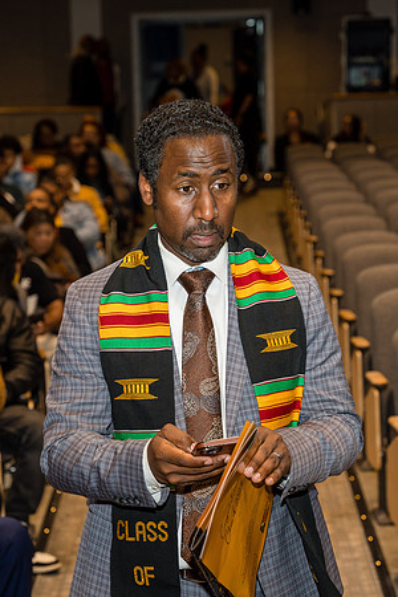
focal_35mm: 94
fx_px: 1555
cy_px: 298
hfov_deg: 14.6
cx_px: 192
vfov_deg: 21.7
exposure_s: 1/250
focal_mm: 62.5
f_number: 4.5
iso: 500
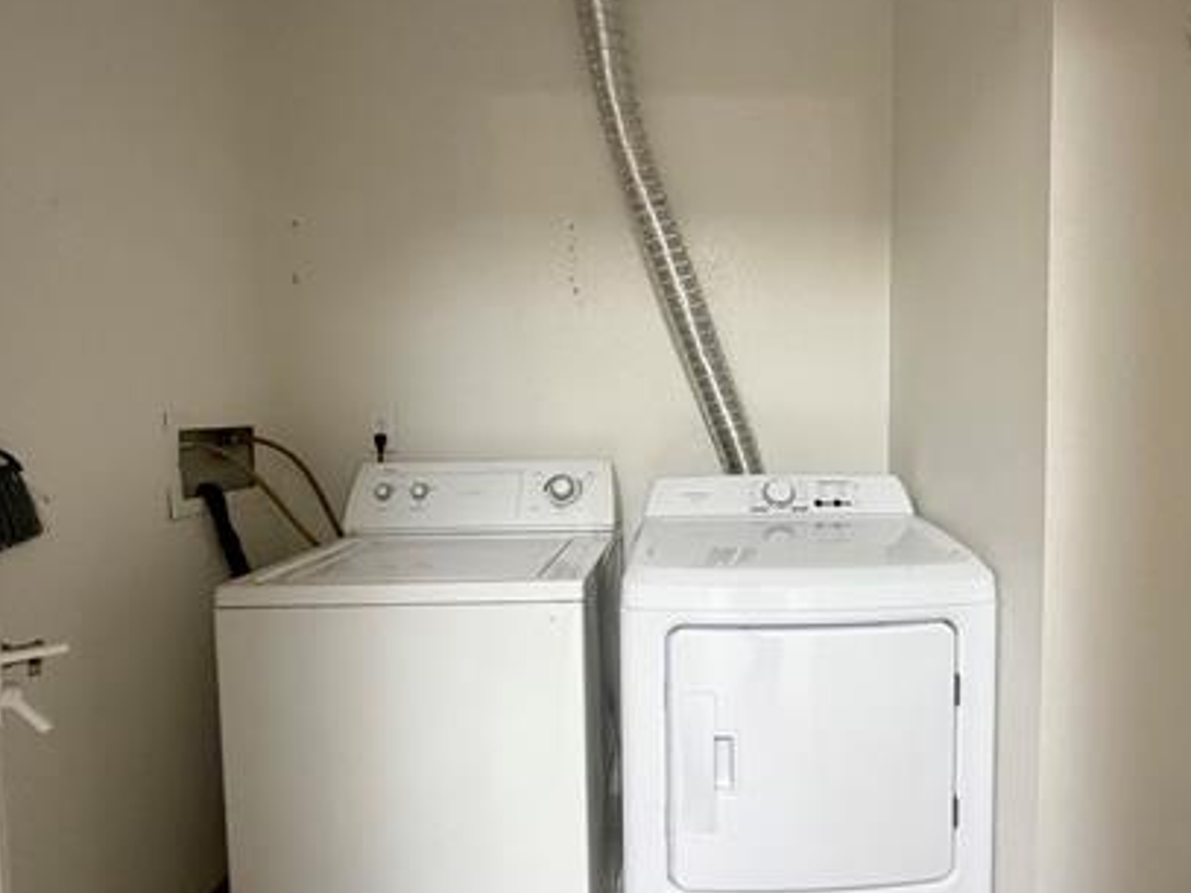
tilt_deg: -4.4
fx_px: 757
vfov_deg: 61.1
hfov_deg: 75.2
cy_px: 448
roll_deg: +0.0
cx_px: 737
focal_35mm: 22
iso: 500
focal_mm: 2.22
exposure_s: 1/60
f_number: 2.2
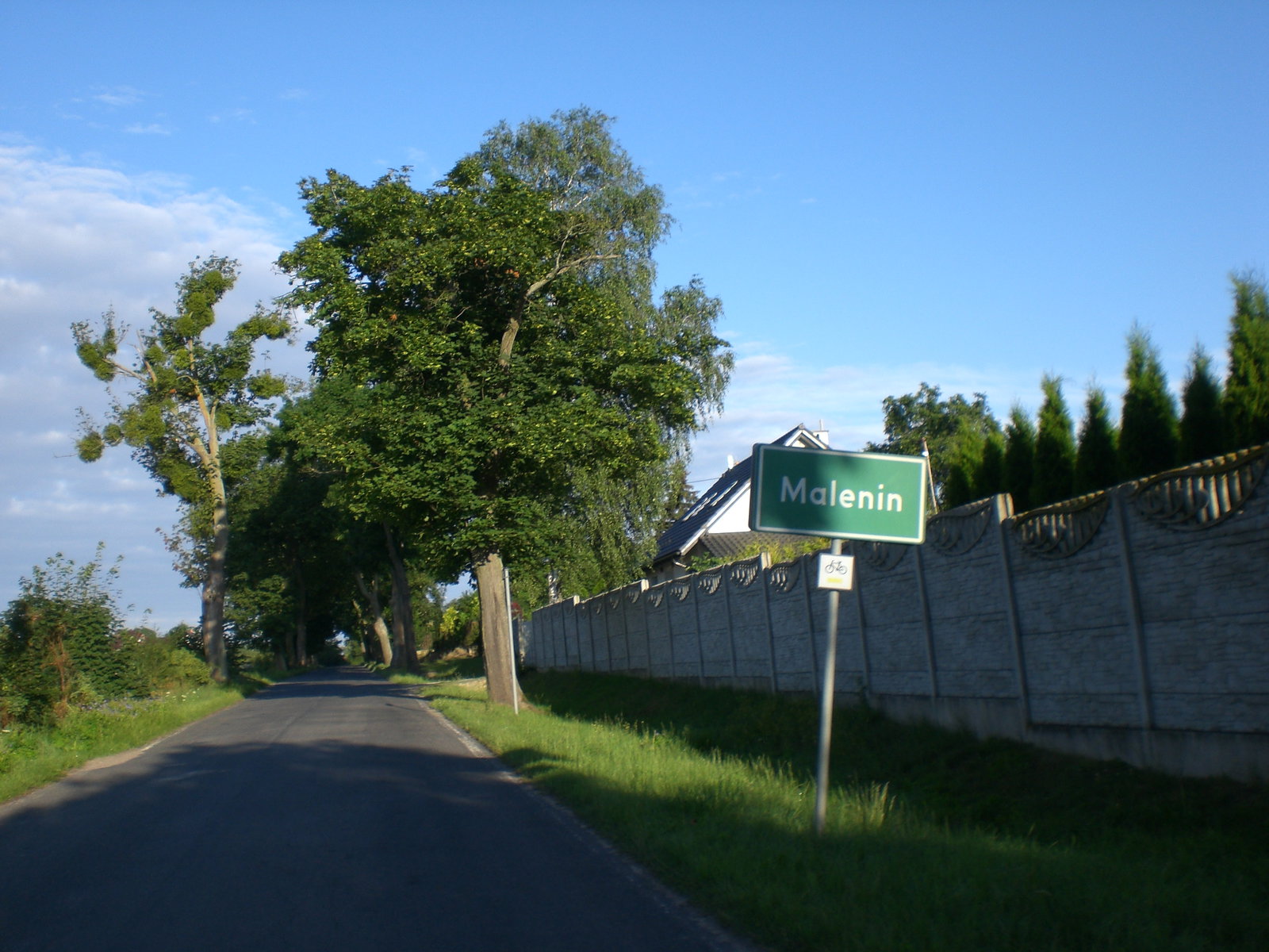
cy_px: 476
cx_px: 634
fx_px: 1393
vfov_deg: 37.7
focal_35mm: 38
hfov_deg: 49.0
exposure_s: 1/250
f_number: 4.4
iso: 50
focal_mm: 6.3
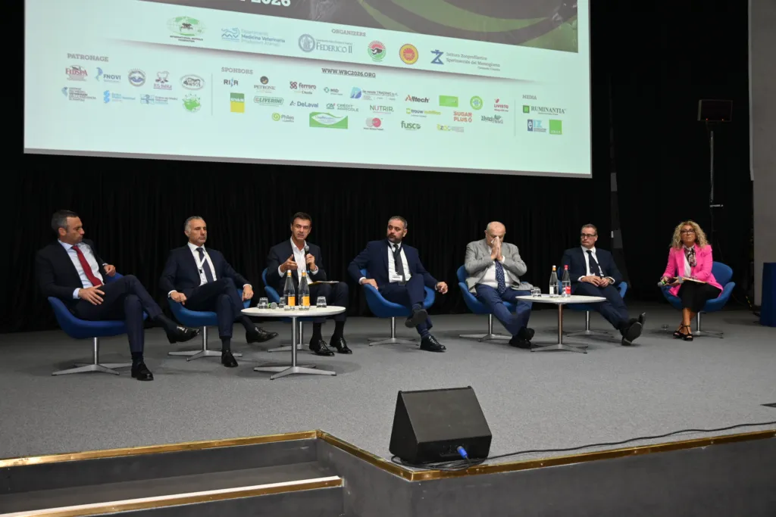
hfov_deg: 51.3
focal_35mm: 38
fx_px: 808
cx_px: 388
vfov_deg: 35.5
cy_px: 258
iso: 500
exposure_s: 1/60
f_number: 3.8
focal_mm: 25
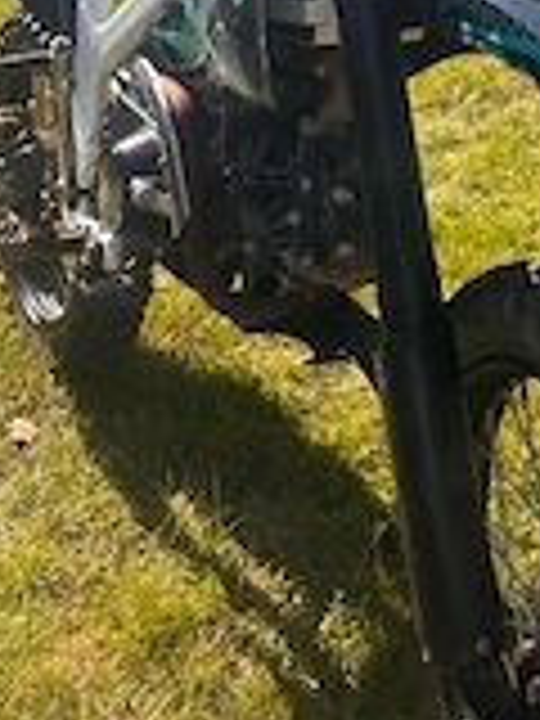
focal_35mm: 65
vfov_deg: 27.1
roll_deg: -0.1
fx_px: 1352
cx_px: 423
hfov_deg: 22.3
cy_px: -94
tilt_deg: -12.1
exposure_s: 1/2024
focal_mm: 5.96
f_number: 1.6
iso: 50
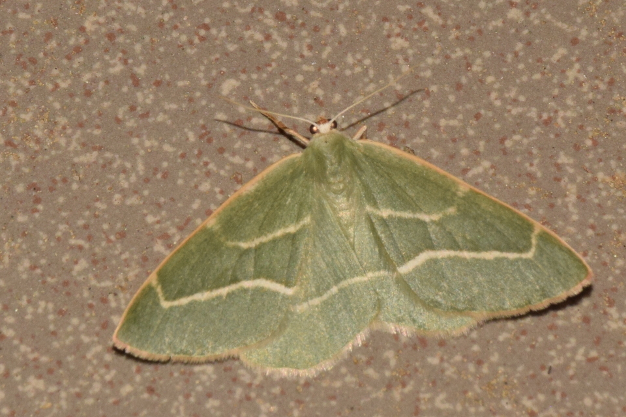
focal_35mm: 210
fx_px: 3651
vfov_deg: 6.5
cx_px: 313
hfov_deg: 9.8
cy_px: 208
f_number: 16
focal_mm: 140
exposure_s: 1/160
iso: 500
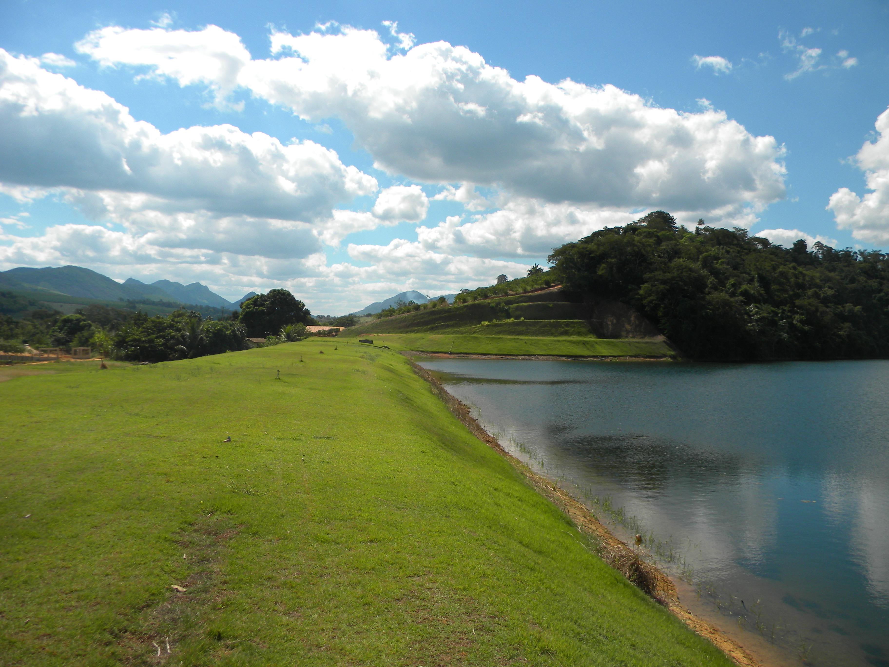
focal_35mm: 28
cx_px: 444
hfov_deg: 63.4
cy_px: 334
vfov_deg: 49.7
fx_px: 719
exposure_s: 1/390
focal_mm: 5
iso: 80
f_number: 7
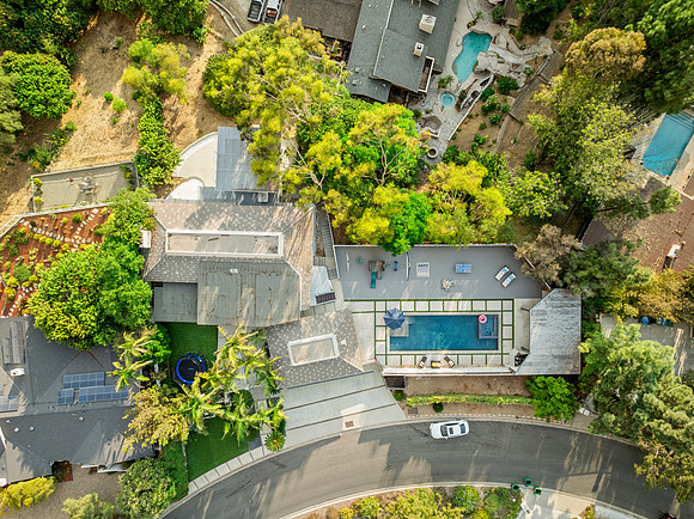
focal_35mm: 24
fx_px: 481
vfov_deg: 56.7
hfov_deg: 71.6
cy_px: 260
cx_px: 347
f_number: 2.8
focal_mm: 12.29
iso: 100
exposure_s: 1/15
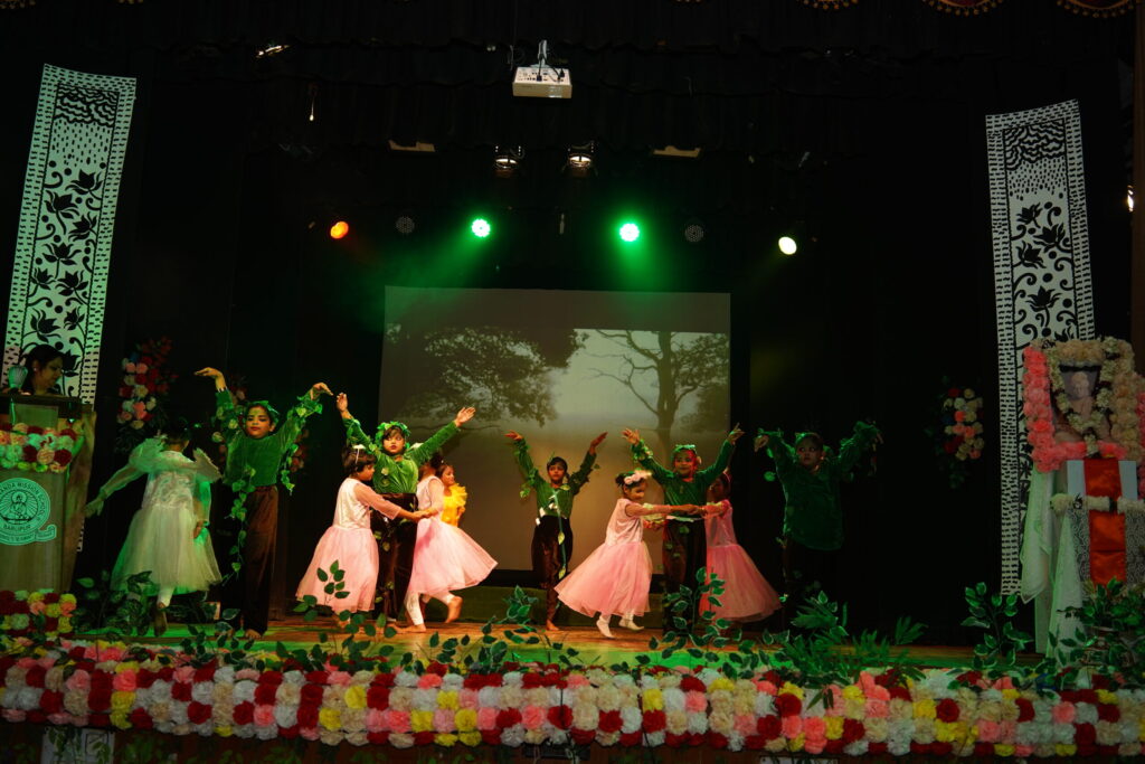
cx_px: 572
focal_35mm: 35
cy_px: 382
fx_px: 1113
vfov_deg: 37.9
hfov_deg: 54.4
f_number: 4
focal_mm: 35
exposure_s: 1/200
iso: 640
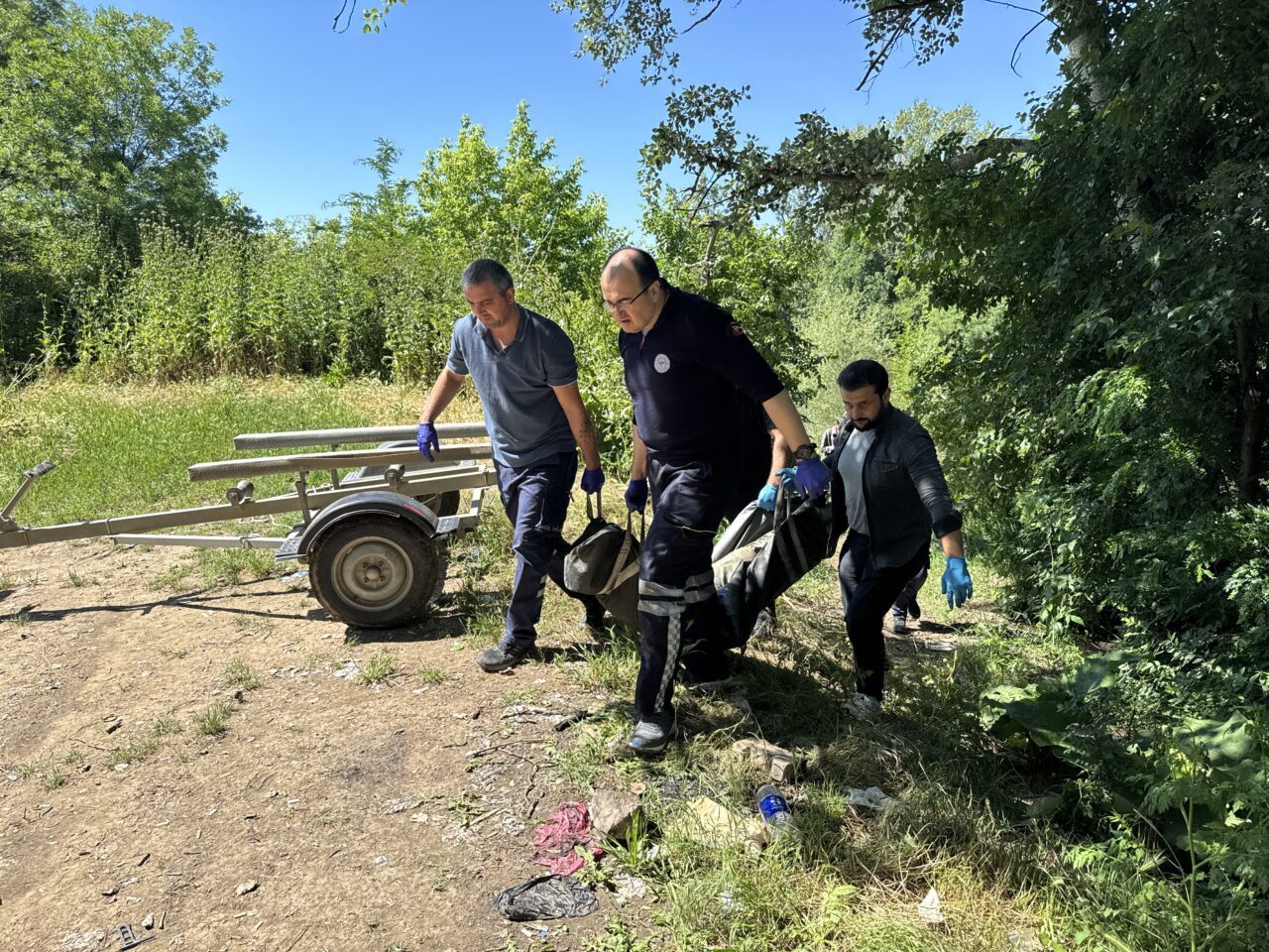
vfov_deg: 56.8
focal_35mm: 24
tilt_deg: -10.0
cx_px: 634
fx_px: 880
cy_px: 476
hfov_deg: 71.6
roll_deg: +1.3
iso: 80
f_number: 1.78
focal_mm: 6.76
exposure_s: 1/1524
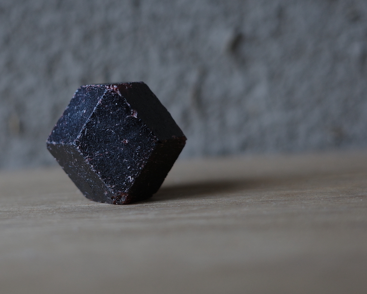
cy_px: 101
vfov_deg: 20.9
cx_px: 114
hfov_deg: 25.9
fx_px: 793
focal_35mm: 73
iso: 200
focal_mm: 26
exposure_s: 1/80
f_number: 2.8
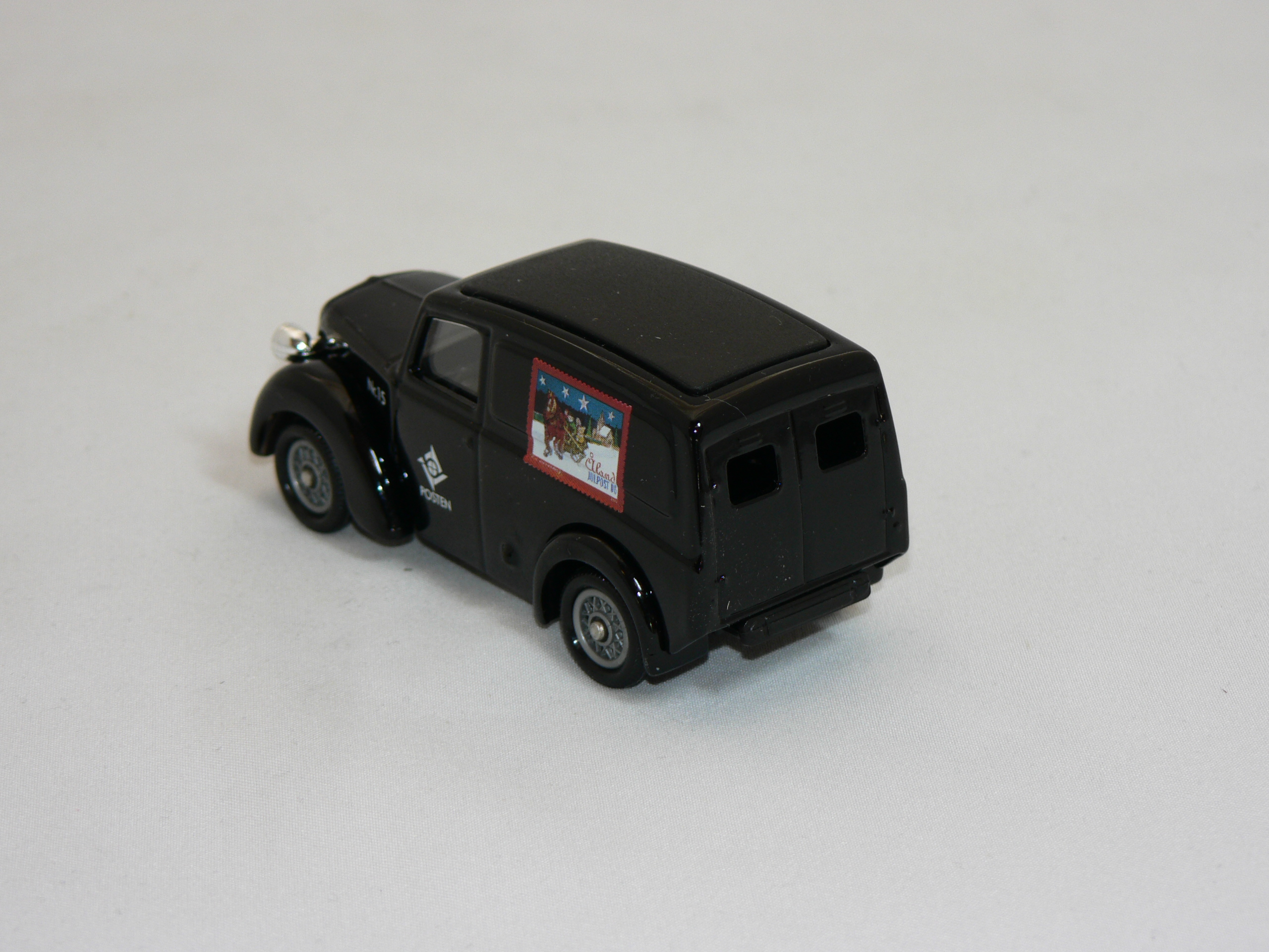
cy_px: 476
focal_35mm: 119
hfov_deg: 16.6
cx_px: 634
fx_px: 4362
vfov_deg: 12.5
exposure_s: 1/60
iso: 80
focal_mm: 19.9
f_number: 3.2
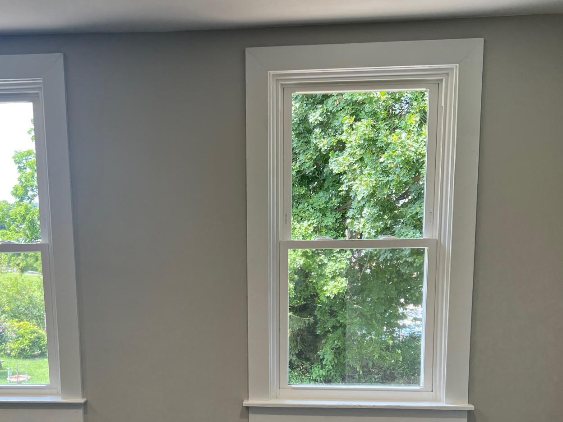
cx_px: 241
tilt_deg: -8.4
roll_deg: +0.9
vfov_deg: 33.5
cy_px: 326
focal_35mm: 42
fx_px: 683
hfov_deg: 44.7
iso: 40
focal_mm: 5.7
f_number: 1.5
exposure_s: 1/137
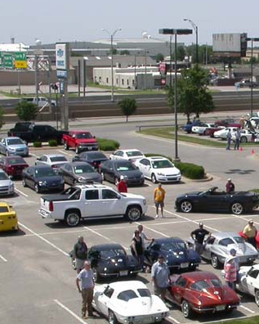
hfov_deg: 15.6
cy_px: 225
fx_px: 919
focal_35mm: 96
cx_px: 285
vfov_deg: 19.9
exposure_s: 1/414
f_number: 7.5
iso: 100
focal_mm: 7.85
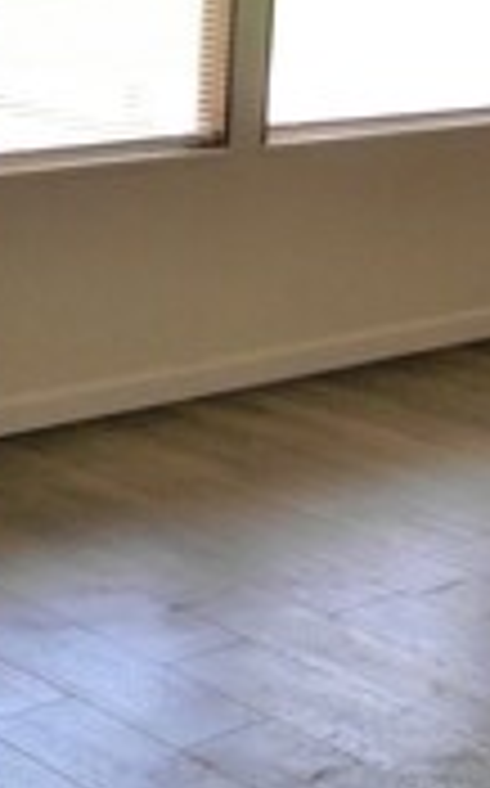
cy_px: 194
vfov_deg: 21.3
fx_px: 2078
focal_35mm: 97
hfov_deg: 13.4
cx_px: 76
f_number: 3
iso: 80
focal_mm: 4.5
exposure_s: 1/50
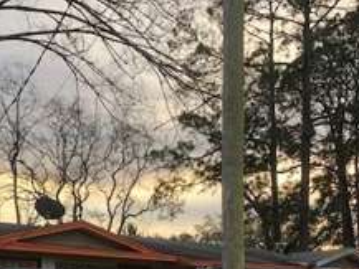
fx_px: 643
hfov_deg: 31.2
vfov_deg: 22.4
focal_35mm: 62
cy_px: 295
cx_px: 195
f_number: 1.8
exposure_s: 1/120
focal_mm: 3.99
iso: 50
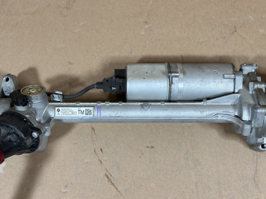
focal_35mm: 48
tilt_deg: -74.9
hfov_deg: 39.7
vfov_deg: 30.2
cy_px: 100
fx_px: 369
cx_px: 133
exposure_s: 1/50
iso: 125
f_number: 1.78
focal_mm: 6.86
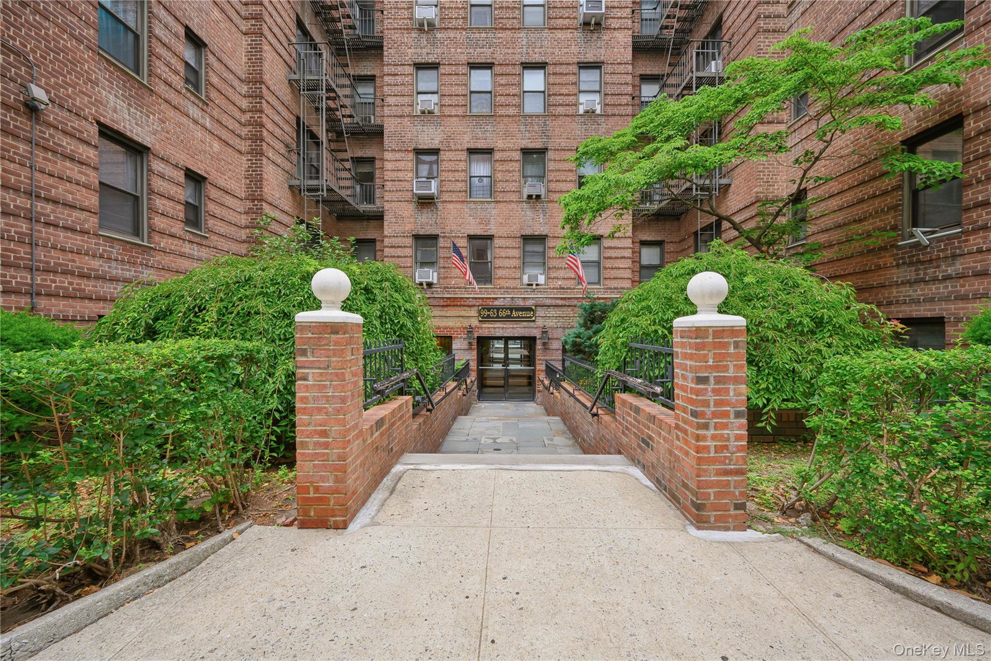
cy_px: 330
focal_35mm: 14
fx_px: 385
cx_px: 496
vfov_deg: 81.2
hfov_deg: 104.3
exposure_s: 1/40
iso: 250
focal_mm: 14
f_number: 9
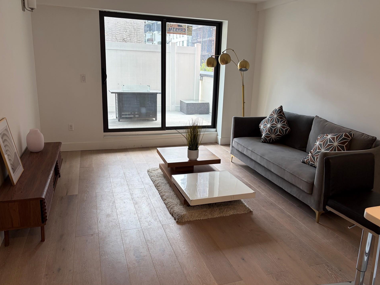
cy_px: 140
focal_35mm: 28
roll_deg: -2.9
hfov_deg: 63.4
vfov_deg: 49.7
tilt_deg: -13.2
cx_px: 200
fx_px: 307
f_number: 1.6
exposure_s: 1/120
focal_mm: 5.96
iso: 50
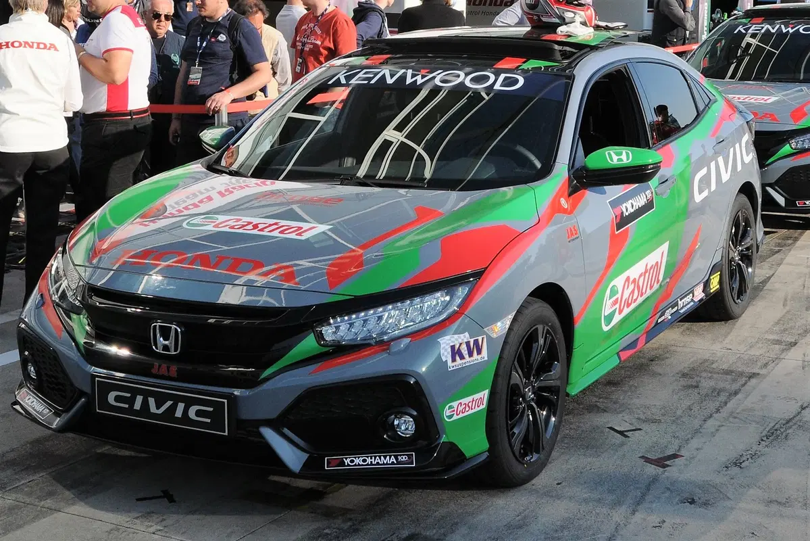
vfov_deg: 40.0
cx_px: 405
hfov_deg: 57.2
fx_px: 743
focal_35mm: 33
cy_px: 270
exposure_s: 1/500
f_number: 11
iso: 400
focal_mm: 22
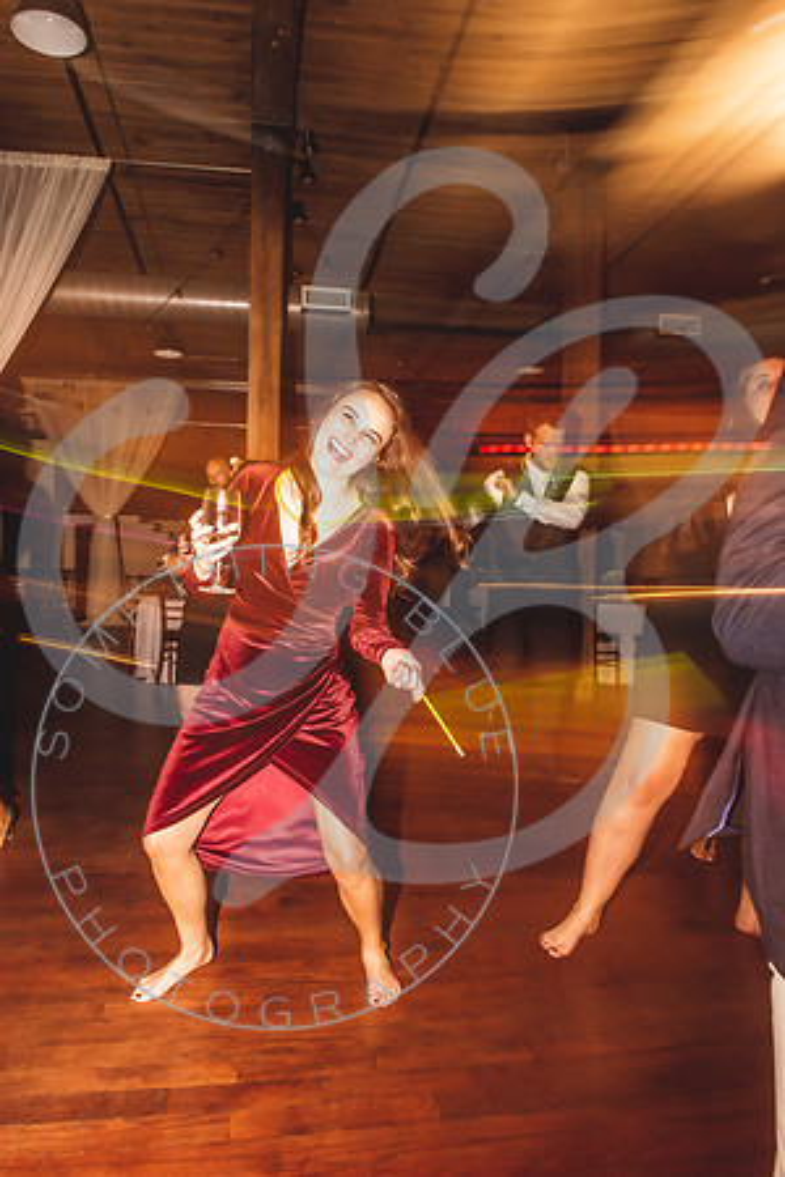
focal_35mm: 24
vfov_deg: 73.7
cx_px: 392
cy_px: 588
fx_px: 785
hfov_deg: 53.1
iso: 1000
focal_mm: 24
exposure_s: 1/6
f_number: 11
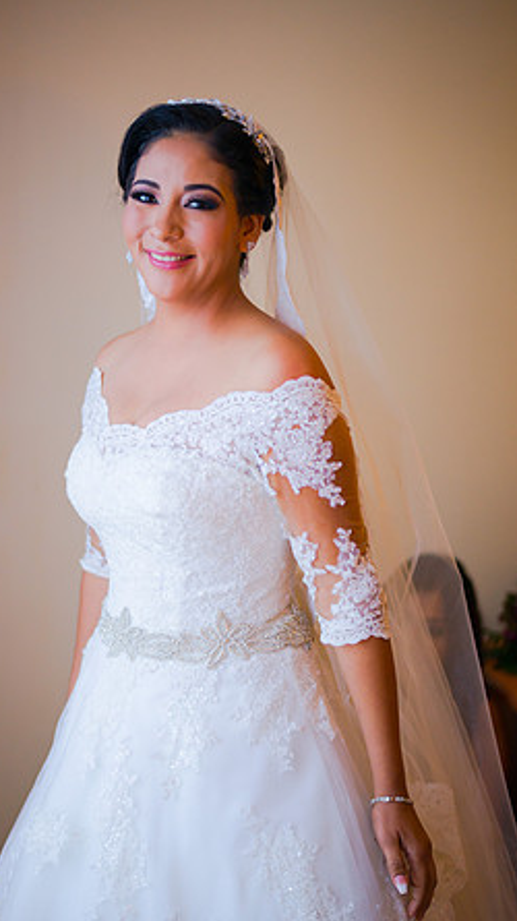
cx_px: 246
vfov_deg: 39.2
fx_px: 1293
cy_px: 459
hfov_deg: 22.6
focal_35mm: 53
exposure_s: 1/640
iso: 640
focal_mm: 50
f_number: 1.8
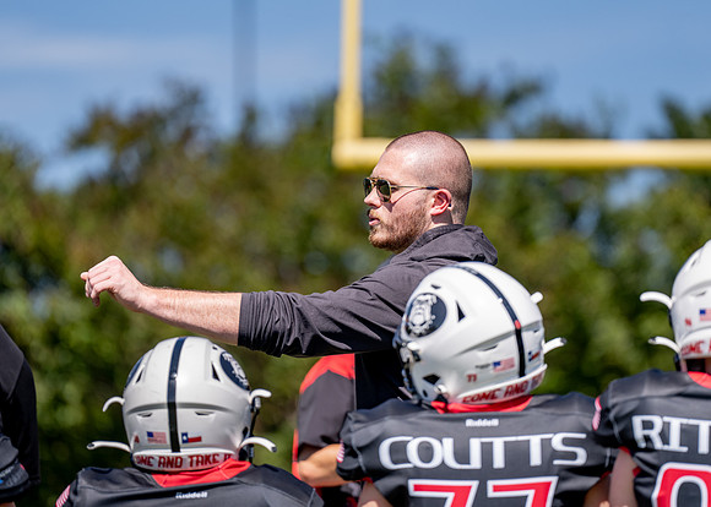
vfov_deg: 5.8
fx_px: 5037
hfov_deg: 8.1
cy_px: 206
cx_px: 398
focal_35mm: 249
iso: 100
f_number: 2.8
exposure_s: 1/1600
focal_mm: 200
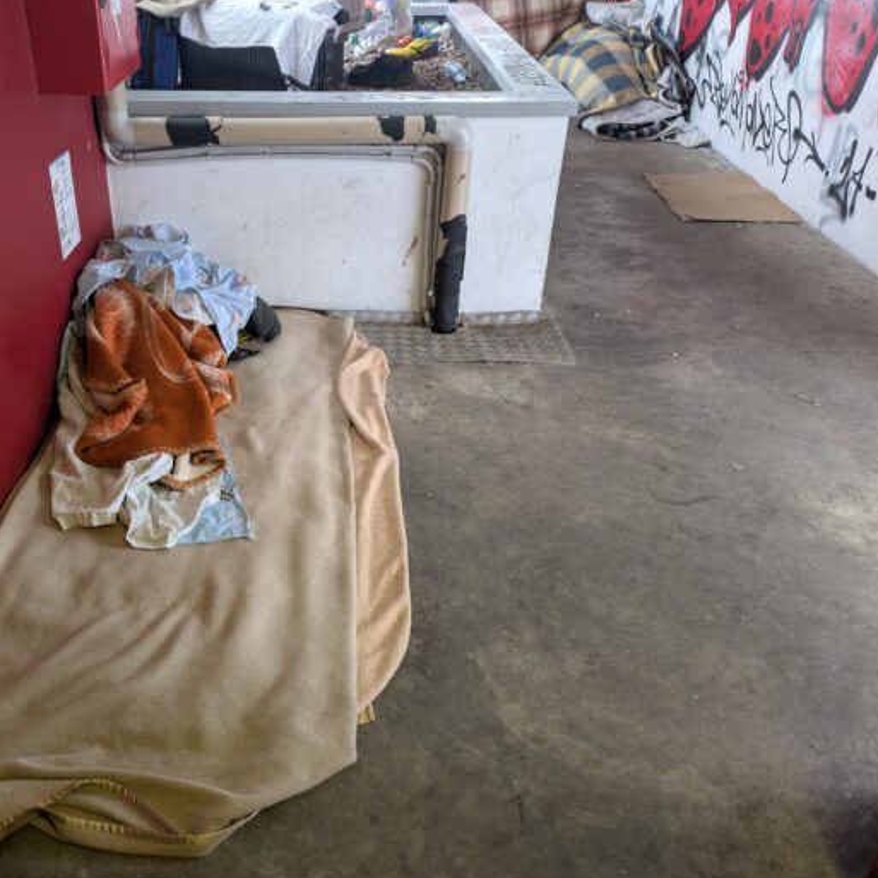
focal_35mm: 30
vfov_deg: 54.0
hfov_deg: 53.4
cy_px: 442
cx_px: 322
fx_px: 861
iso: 255
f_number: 1.89
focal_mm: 5.43
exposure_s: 1/50
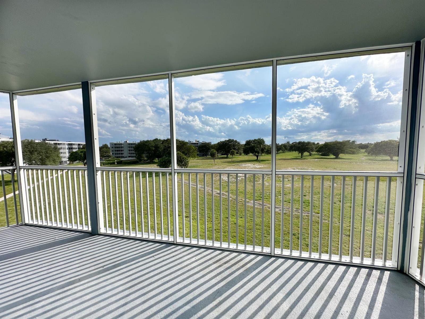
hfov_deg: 102.1
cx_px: 212
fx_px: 172
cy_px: 160
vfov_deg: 85.7
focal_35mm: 14
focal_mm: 2.22
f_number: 2.2
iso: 50
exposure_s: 1/2174
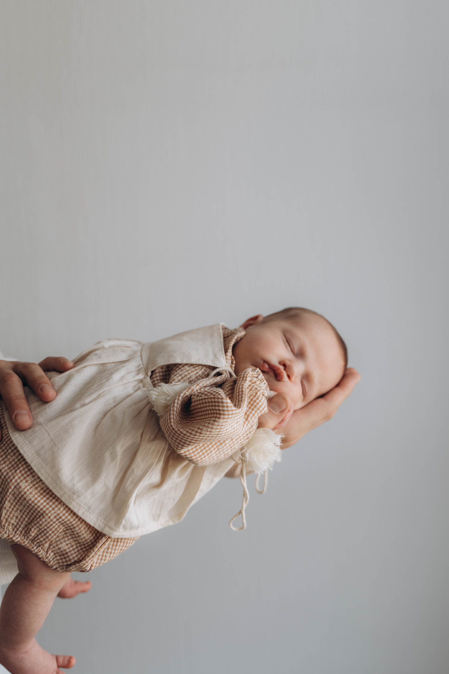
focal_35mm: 51
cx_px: 224
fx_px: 954
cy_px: 386
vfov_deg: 38.8
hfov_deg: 26.5
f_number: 2.8
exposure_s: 1/125
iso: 125
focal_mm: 41
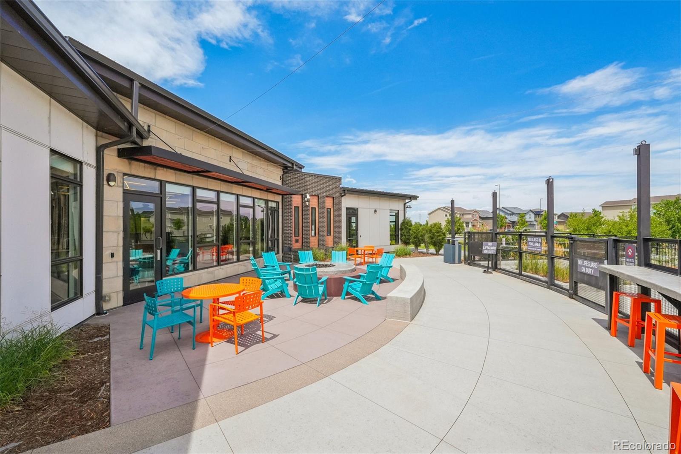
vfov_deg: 77.3
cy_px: 227
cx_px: 340
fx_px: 284
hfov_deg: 100.4
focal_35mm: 15
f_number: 8
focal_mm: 10
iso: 800
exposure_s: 1/1600
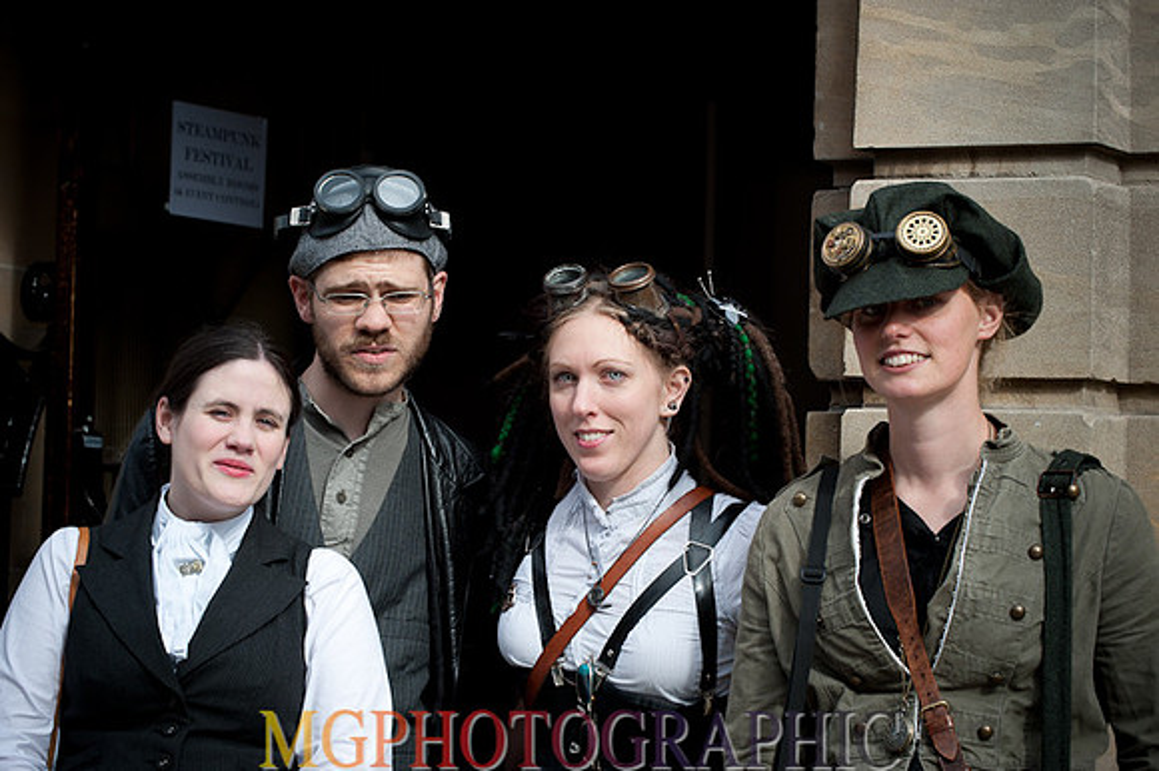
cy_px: 386
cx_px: 580
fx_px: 3217
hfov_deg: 20.4
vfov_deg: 13.7
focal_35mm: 100
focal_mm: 100
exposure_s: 1/200
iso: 200
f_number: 7.1
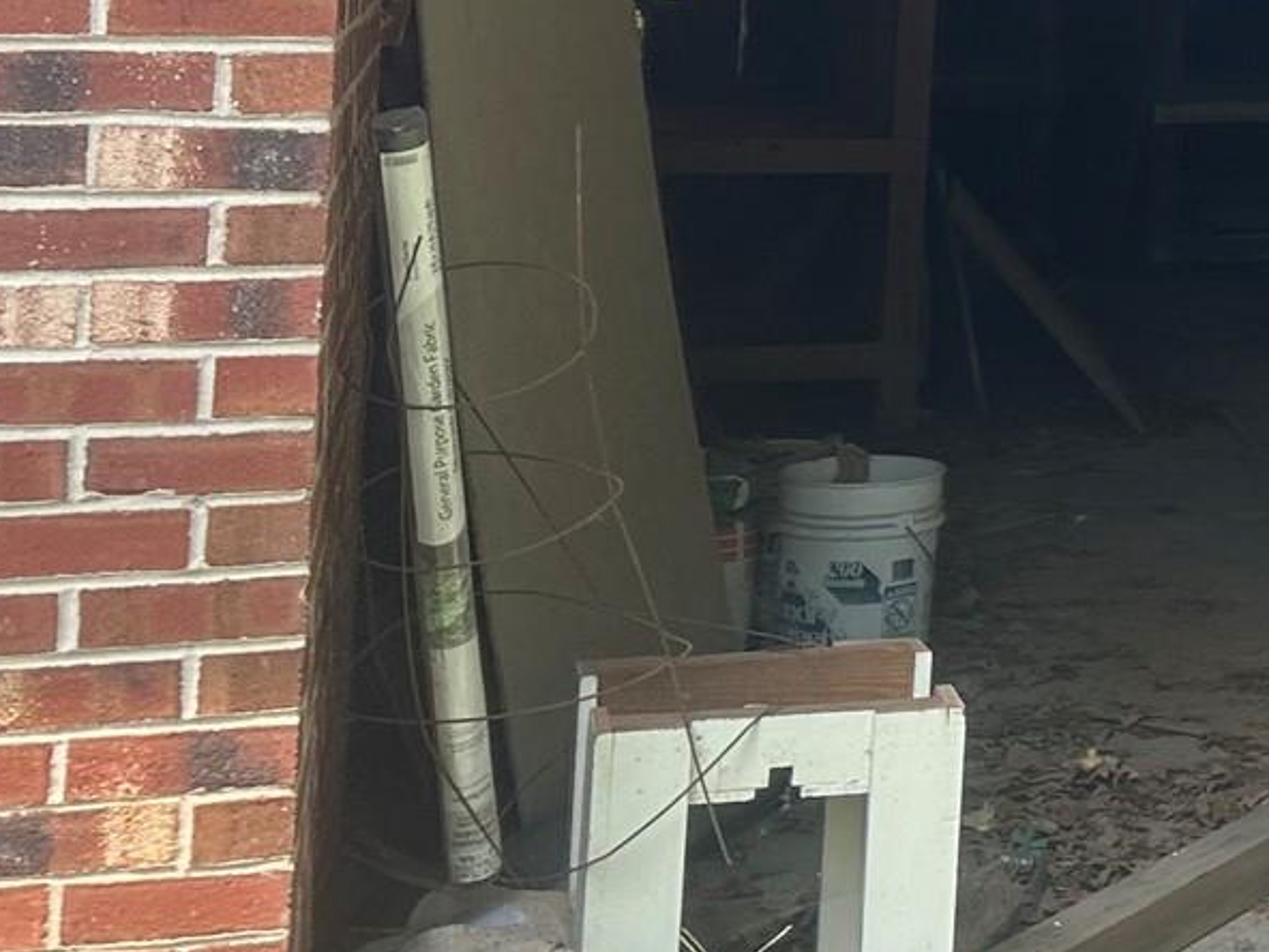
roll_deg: +2.1
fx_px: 3043
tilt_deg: +5.4
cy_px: -259
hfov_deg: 20.5
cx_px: 1858
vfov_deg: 16.8
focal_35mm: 83
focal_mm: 6.86
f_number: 1.78
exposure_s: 1/646
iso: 80
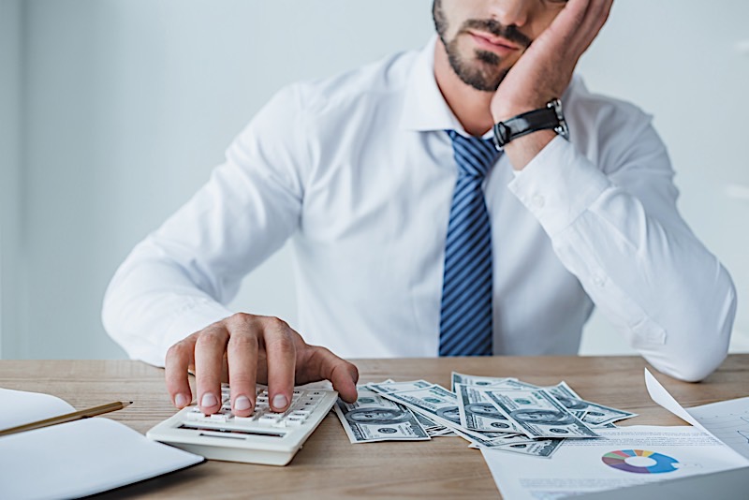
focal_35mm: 50
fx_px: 1041
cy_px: 250
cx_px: 374
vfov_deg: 27.0
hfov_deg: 39.6
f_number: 3.5
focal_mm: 50
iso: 250
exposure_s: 1/200
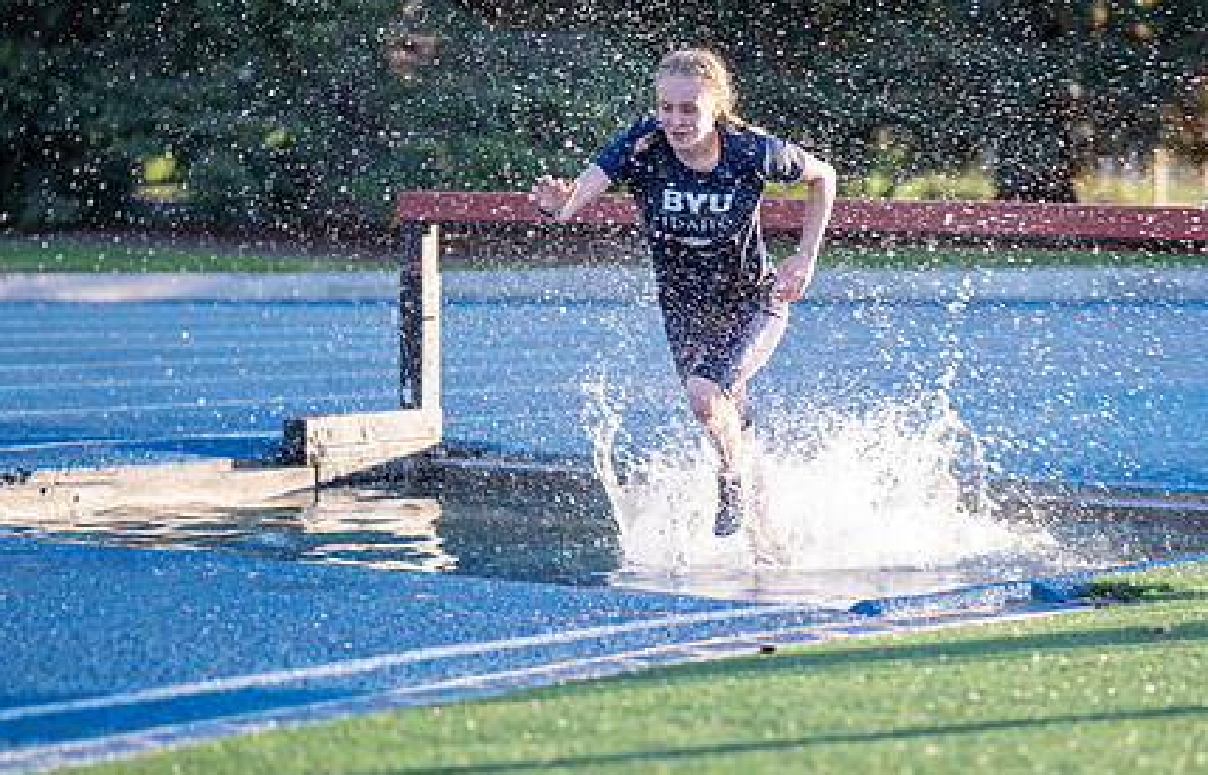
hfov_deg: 16.1
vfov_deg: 10.4
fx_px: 4245
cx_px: 847
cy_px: 449
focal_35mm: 128
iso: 100
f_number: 1.8
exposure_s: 1/500
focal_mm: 85
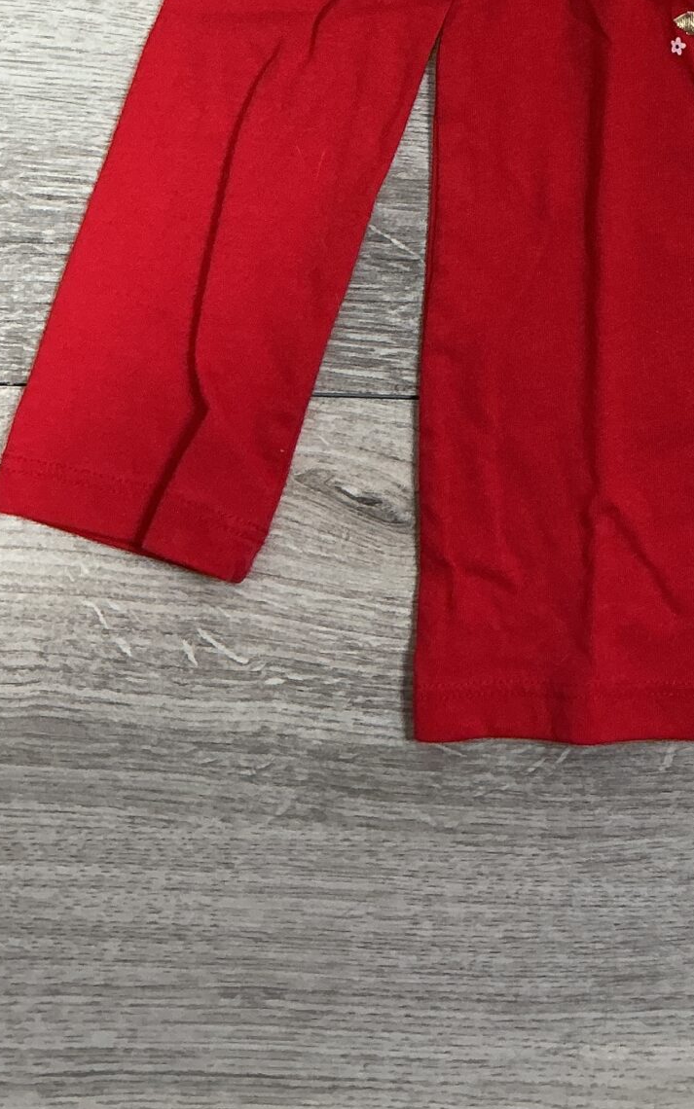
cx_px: 927
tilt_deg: -83.7
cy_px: -71
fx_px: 2087
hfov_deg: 17.6
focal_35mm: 69
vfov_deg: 27.5
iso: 80
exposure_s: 1/50
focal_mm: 3
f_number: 1.8
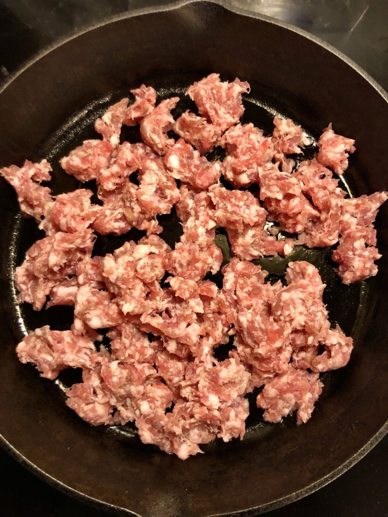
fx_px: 418
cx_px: 194
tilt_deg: -82.2
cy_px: 258
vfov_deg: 63.4
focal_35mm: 28
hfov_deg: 49.7
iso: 64
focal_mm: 3.99
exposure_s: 1/15
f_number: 1.8
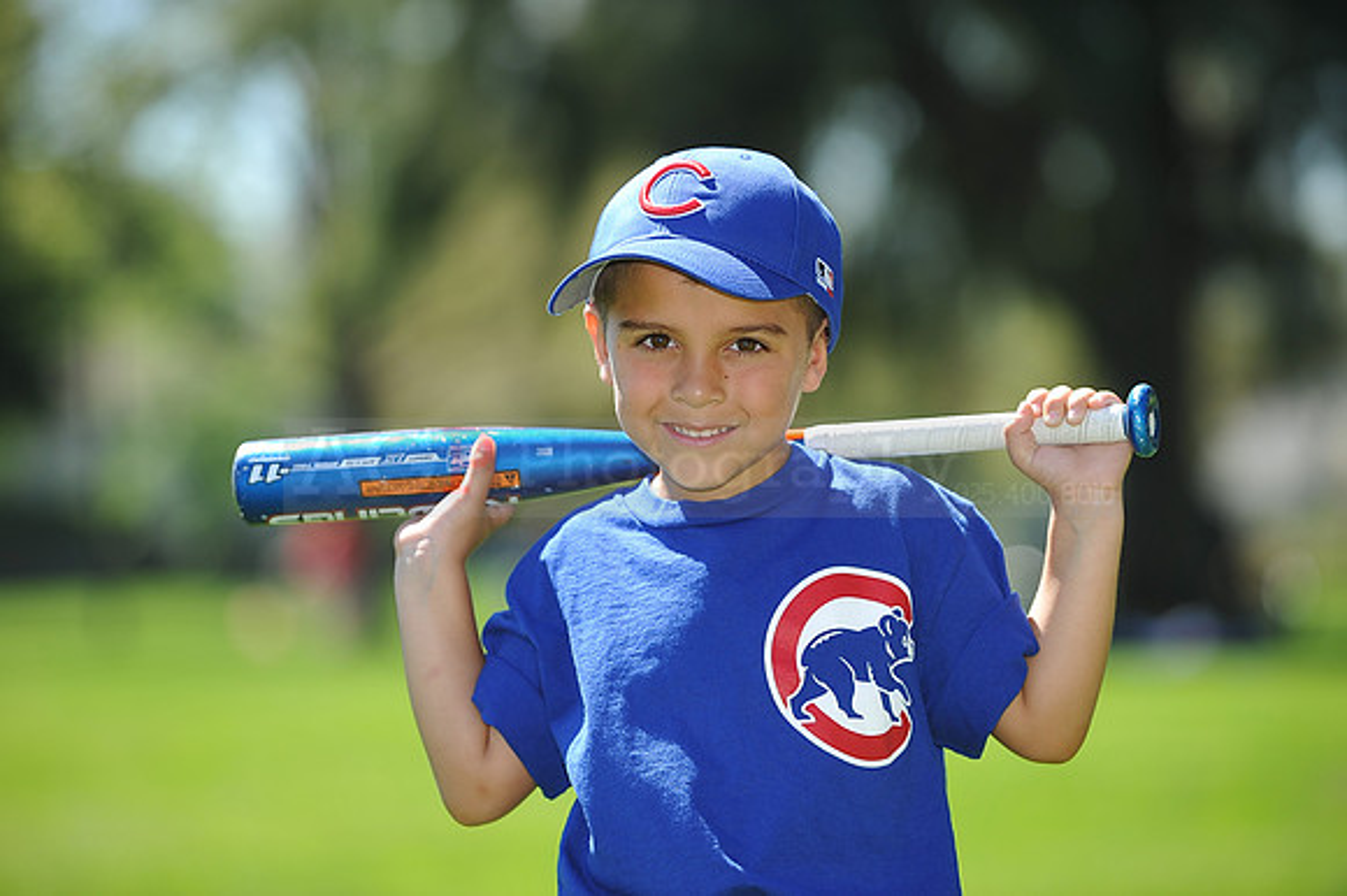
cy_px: 448
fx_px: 7479
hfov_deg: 10.3
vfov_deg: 6.9
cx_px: 674
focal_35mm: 200
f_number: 4.5
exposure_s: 1/640
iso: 200
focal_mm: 200
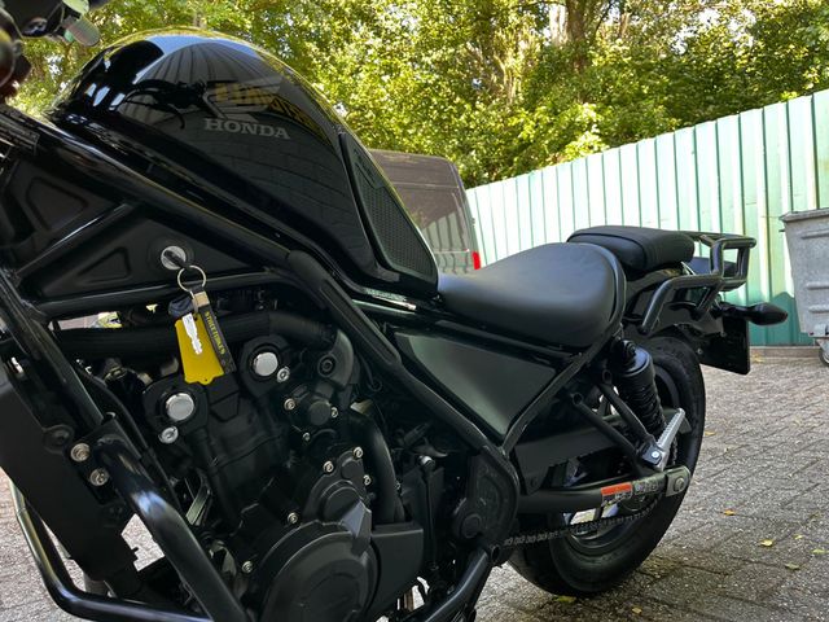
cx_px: 414
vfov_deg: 53.1
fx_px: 623
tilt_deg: -1.3
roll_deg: +4.5
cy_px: 311
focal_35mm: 26
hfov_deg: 67.3
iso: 64
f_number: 1.6
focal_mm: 5.1
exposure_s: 1/121
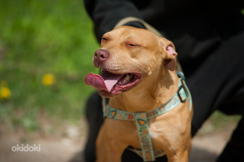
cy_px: 81
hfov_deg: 10.3
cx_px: 122
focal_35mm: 200
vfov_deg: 6.9
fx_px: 1354
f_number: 4
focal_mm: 200
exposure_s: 1/8000
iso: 1250
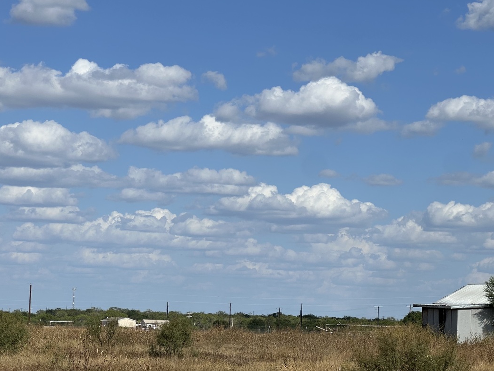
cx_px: 286
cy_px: 242
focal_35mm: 106
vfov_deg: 14.0
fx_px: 1513
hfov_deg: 18.5
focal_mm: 9
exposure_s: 1/1004
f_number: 2.8
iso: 32
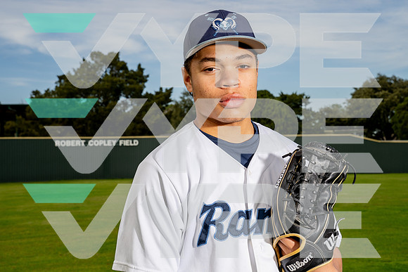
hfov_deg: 35.6
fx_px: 635
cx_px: 204
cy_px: 136
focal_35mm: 56
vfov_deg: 24.2
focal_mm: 56
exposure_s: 1/250
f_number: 11
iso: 160
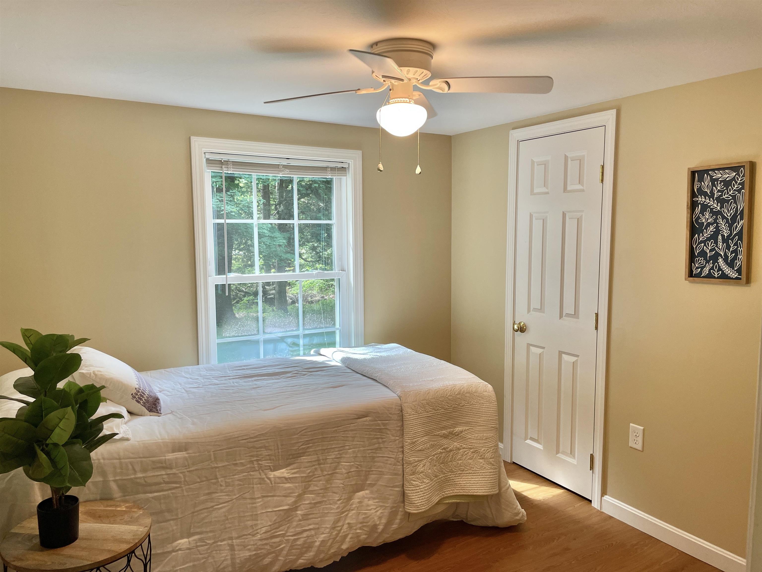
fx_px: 572
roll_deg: +1.1
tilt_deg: -5.1
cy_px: 286
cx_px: 381
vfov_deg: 53.1
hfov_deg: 67.3
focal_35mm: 26
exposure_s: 1/60
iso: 80
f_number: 1.6
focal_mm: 4.2
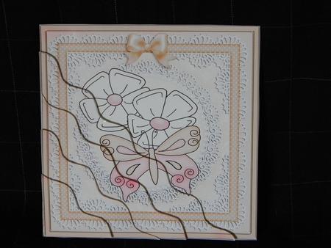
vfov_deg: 17.8
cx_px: 166
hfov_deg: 23.5
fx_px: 794
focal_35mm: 83
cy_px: 124
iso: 400
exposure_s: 1/13
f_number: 4.5
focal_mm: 15.1
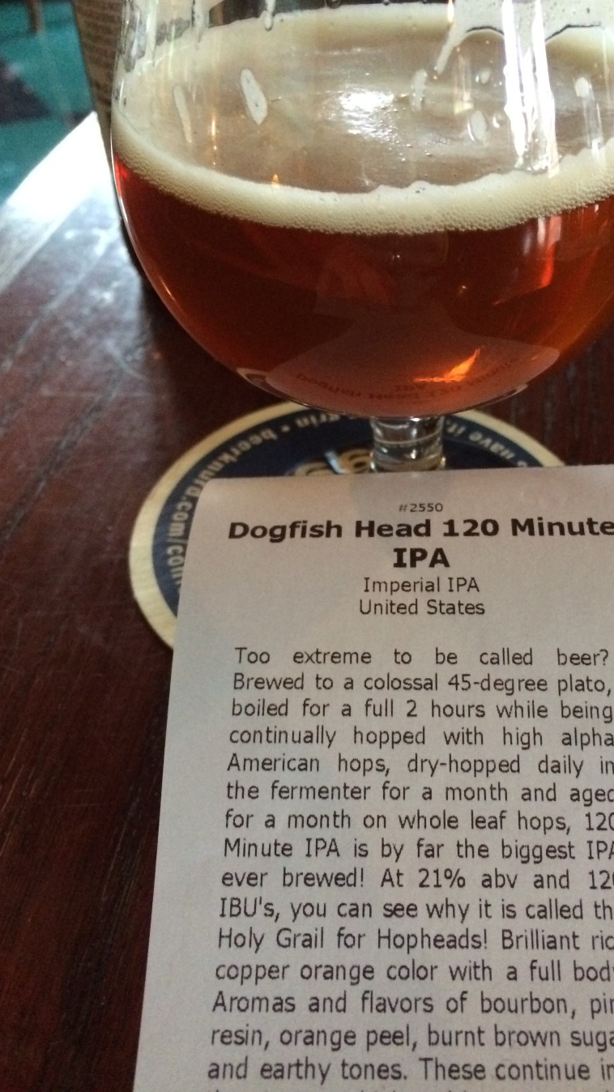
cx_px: 397
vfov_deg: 61.0
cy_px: 542
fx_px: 926
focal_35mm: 32
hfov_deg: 36.4
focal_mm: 4.15
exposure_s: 1/15
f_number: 2.2
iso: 500
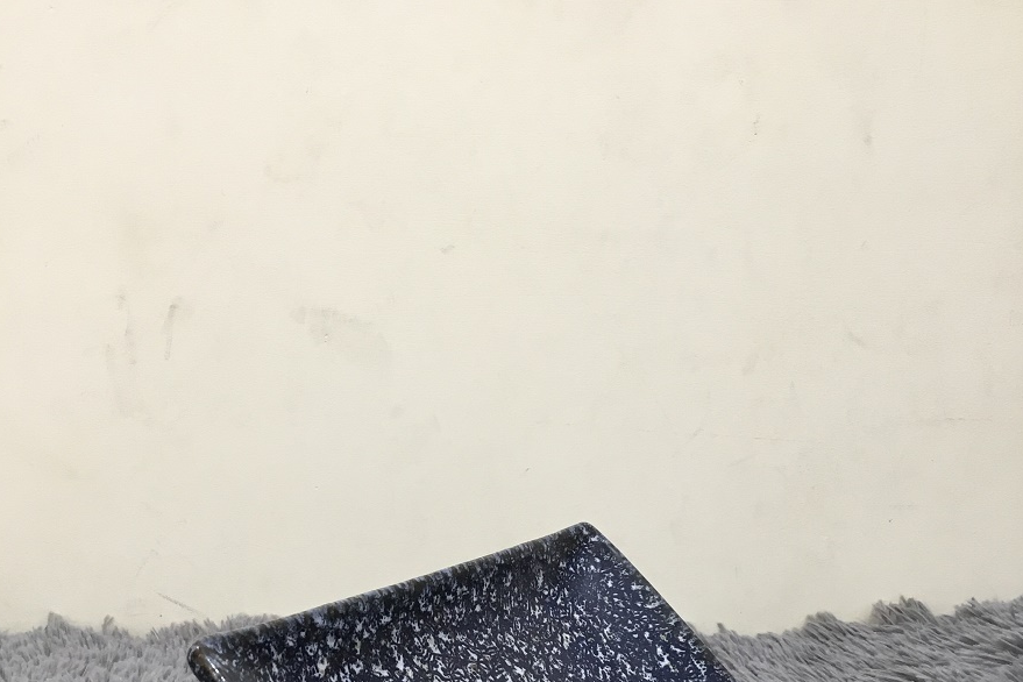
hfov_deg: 44.5
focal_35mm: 44
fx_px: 1250
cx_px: 511
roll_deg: +1.4
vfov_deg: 29.4
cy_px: 603
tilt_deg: -10.5
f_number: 2.4
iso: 80
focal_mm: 3.3
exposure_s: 1/33
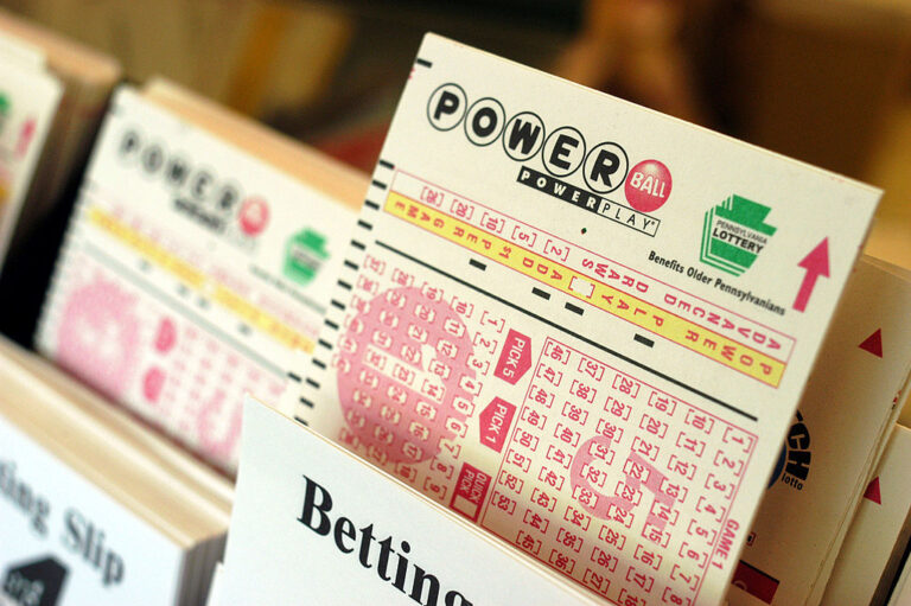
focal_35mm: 52
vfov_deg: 25.7
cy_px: 303
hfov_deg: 37.9
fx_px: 1328
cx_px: 456
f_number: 5.6
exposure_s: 1/80
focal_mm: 35
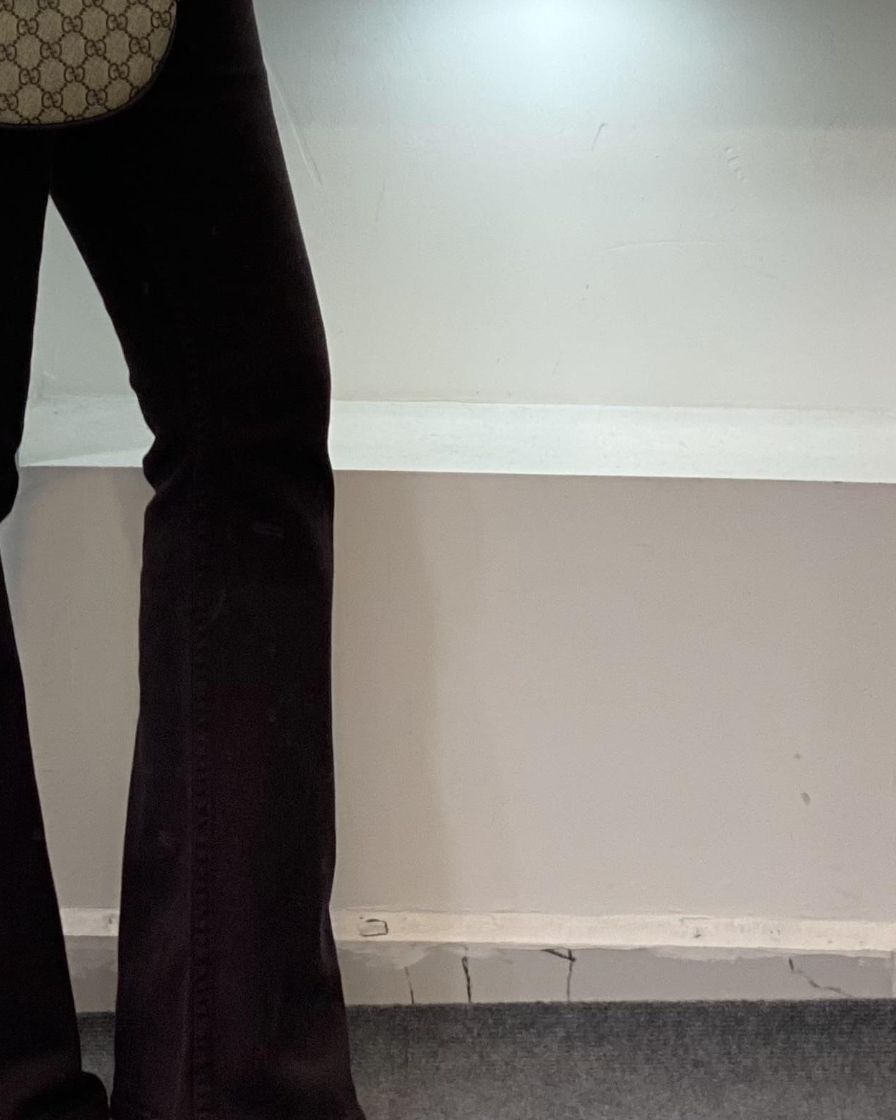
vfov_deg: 14.6
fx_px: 4277
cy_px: -82
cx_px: 14
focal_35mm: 129
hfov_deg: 11.8
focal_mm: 6
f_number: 2
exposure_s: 1/100
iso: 80
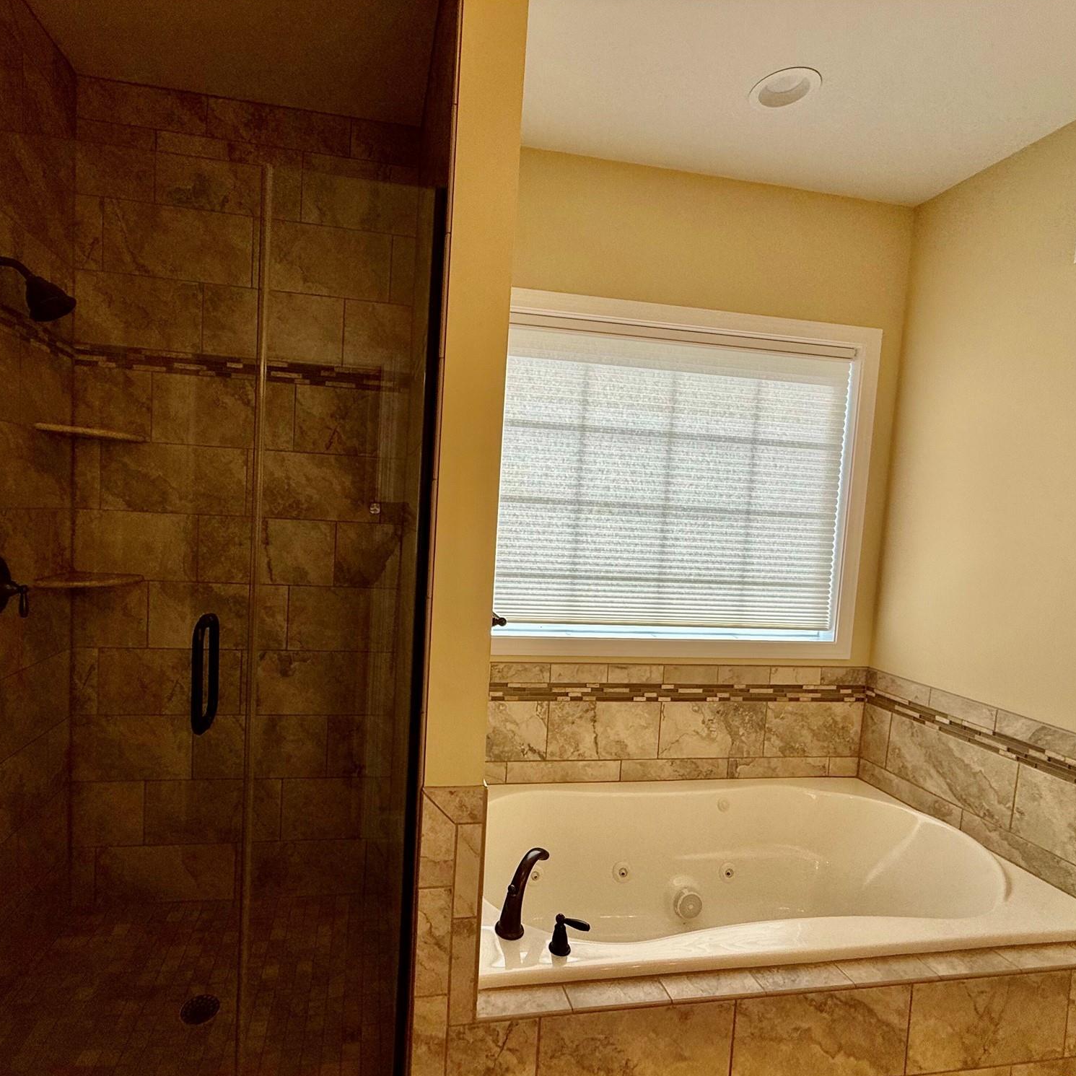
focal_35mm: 17
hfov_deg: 83.5
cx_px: 462
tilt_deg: -3.4
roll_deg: -3.3
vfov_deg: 84.0
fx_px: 598
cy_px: 549
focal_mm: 2.22
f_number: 2.2
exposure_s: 1/374
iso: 50
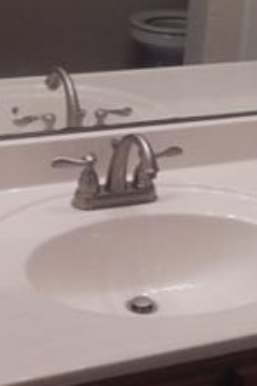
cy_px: 127
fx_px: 964
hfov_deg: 15.2
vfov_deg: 22.5
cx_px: 168
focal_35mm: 90
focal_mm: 4.5
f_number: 3.4
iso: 360
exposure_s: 1/30
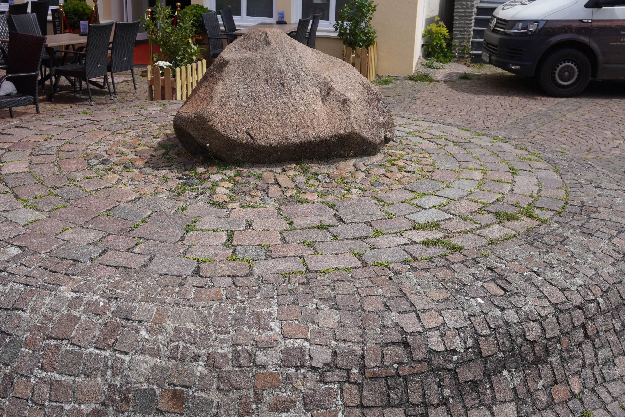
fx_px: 677
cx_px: 312
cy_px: 208
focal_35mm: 39
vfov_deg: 34.3
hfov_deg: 49.5
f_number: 6.3
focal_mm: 26
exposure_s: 1/320
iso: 100
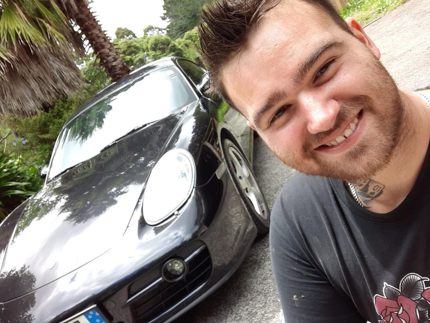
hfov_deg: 56.8
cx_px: 215
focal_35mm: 32
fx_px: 398
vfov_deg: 44.2
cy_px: 162
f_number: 2
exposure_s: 1/265
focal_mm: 2.66
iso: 40
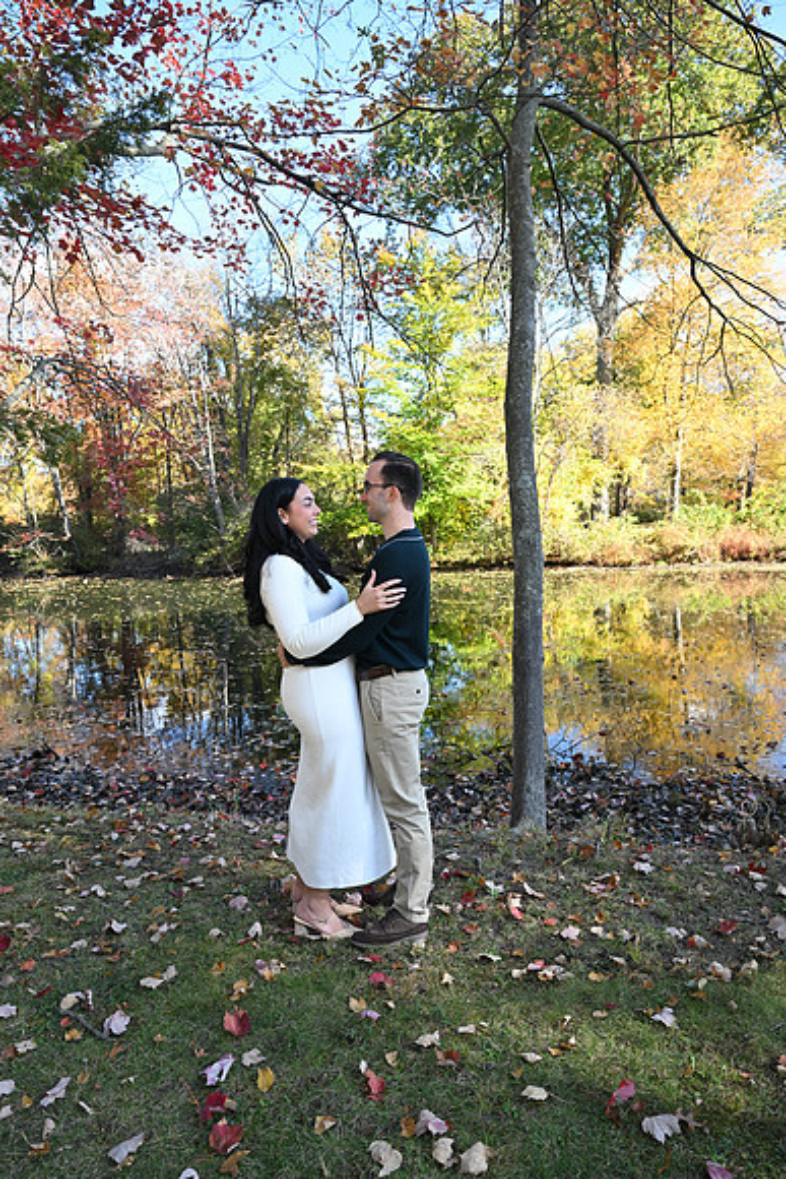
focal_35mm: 24
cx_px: 393
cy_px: 590
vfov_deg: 73.7
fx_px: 785
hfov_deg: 53.2
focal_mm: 24
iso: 200
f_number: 6.3
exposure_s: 1/100
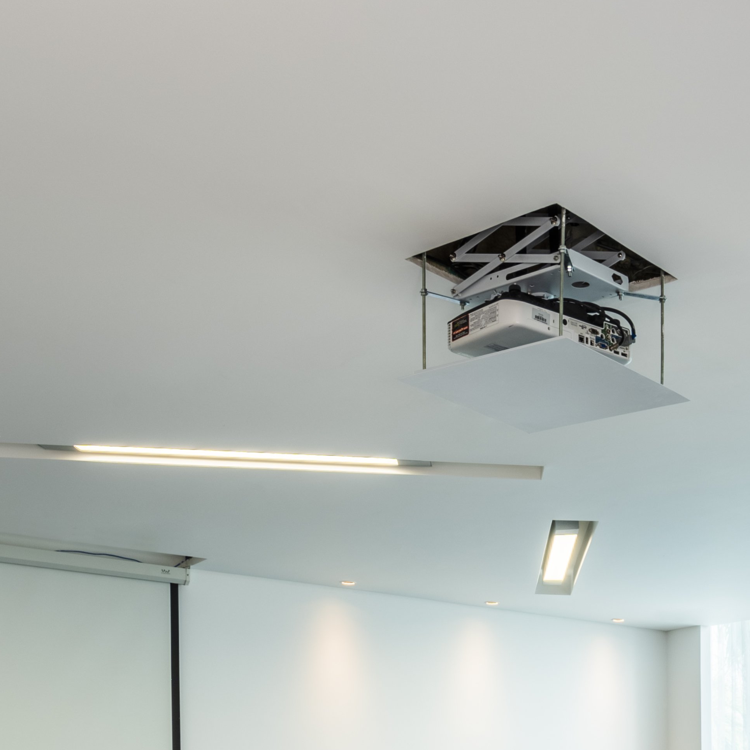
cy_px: 911
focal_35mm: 55
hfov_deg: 30.1
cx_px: 630
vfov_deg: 27.2
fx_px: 1348
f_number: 11
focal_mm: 17
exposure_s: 1/30
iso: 64
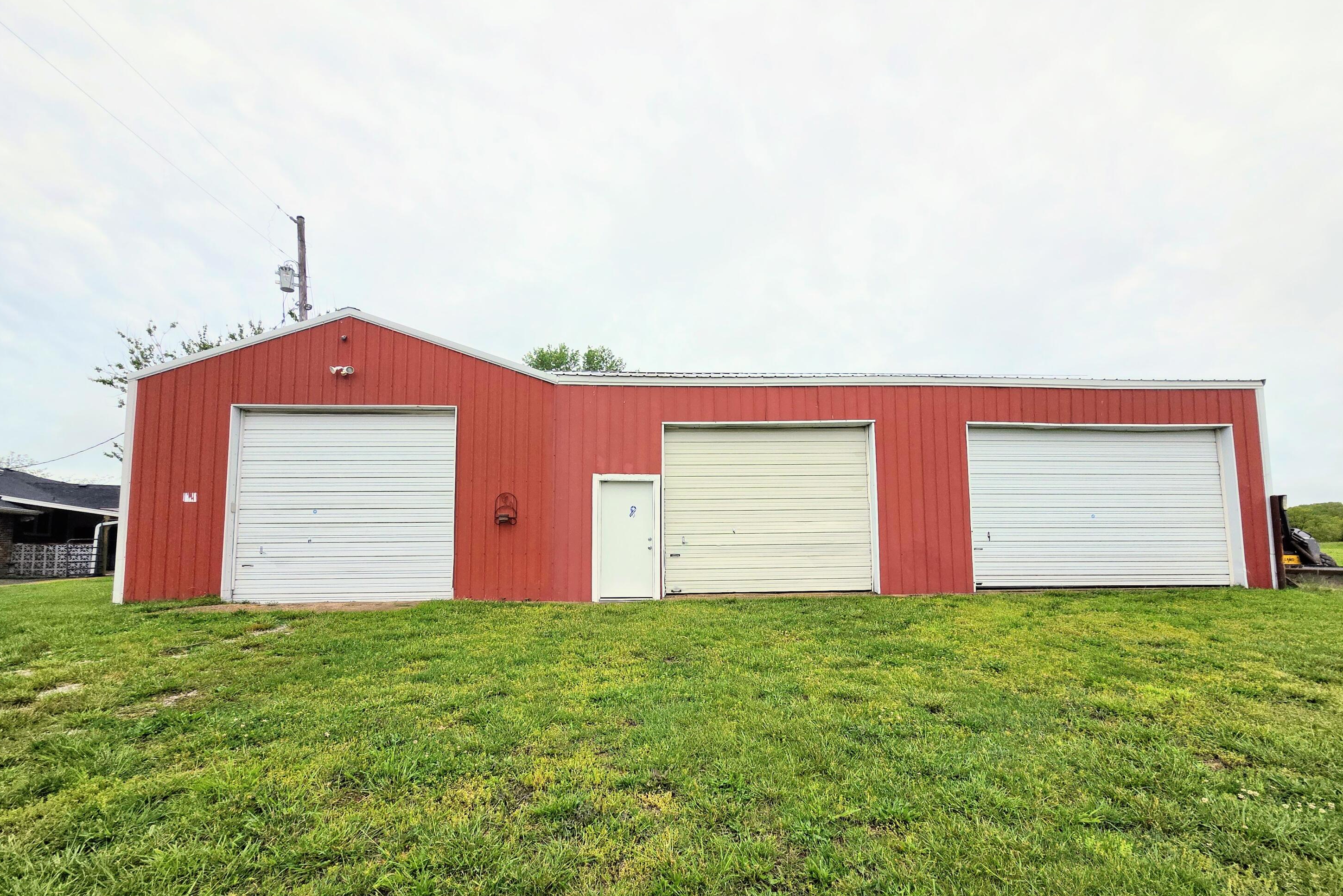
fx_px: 522
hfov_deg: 104.2
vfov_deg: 80.8
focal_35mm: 14
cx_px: 691
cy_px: 509
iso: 100
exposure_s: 1/3768
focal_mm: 2.2
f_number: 2.2
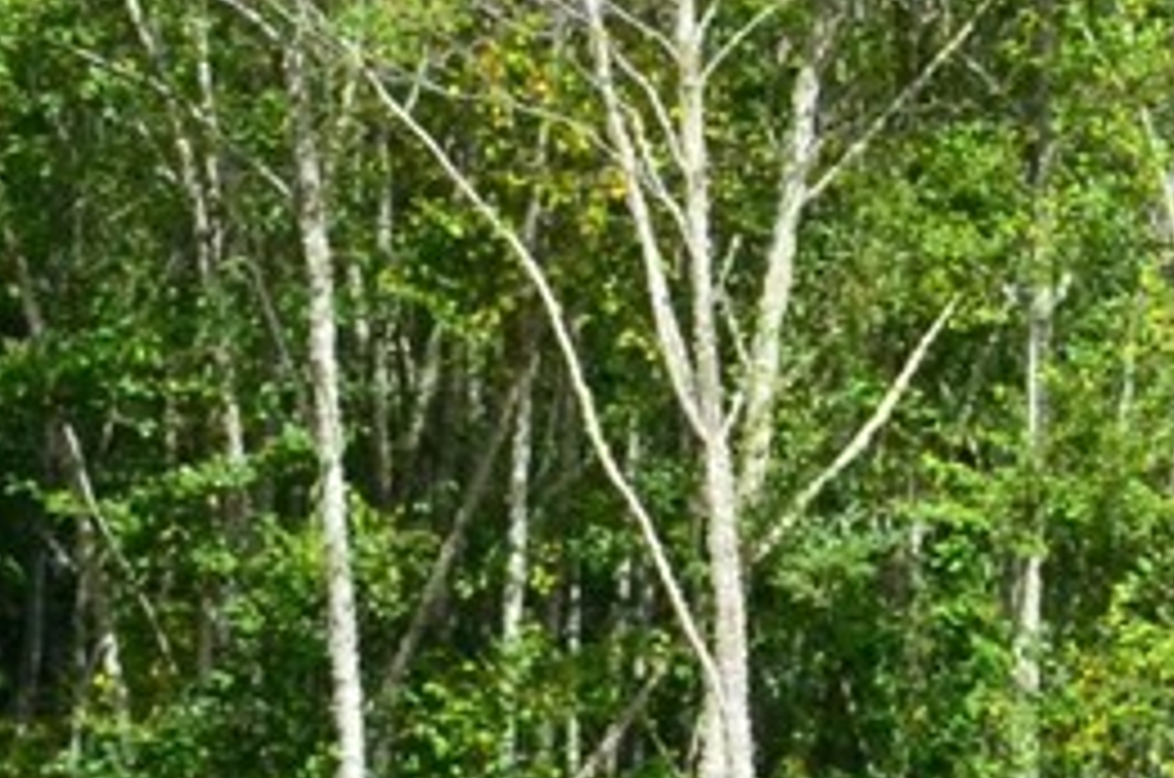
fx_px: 5729
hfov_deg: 10.7
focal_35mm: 176
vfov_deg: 7.8
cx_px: 2375
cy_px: 128
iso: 1600
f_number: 13
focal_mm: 18
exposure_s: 1/1000
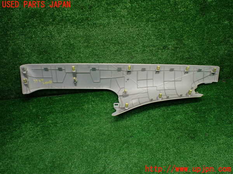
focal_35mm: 30
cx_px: 116
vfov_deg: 46.8
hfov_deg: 60.0
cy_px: 87
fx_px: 202
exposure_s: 1/125
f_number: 2.3
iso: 320
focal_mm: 5.4
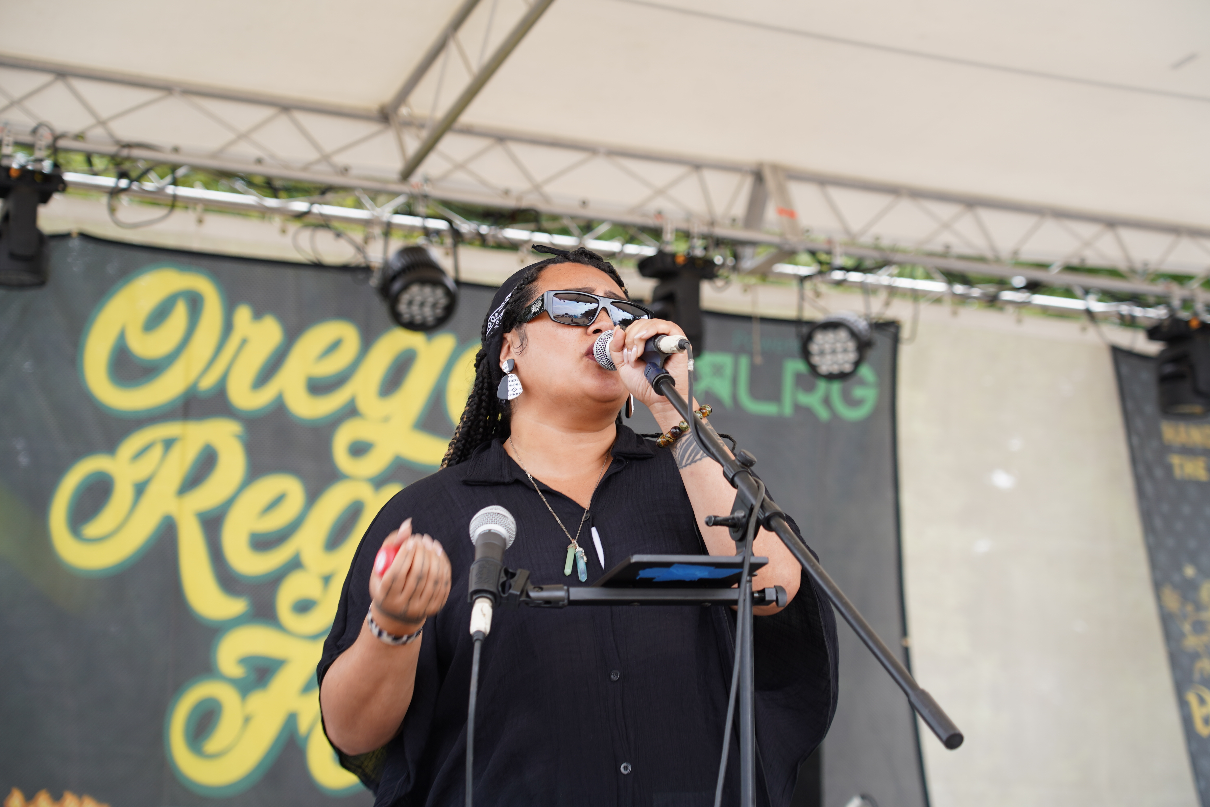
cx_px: 605
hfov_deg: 28.5
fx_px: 2386
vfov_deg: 19.2
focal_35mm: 71
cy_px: 404
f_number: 4
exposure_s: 1/125
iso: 100
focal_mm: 71
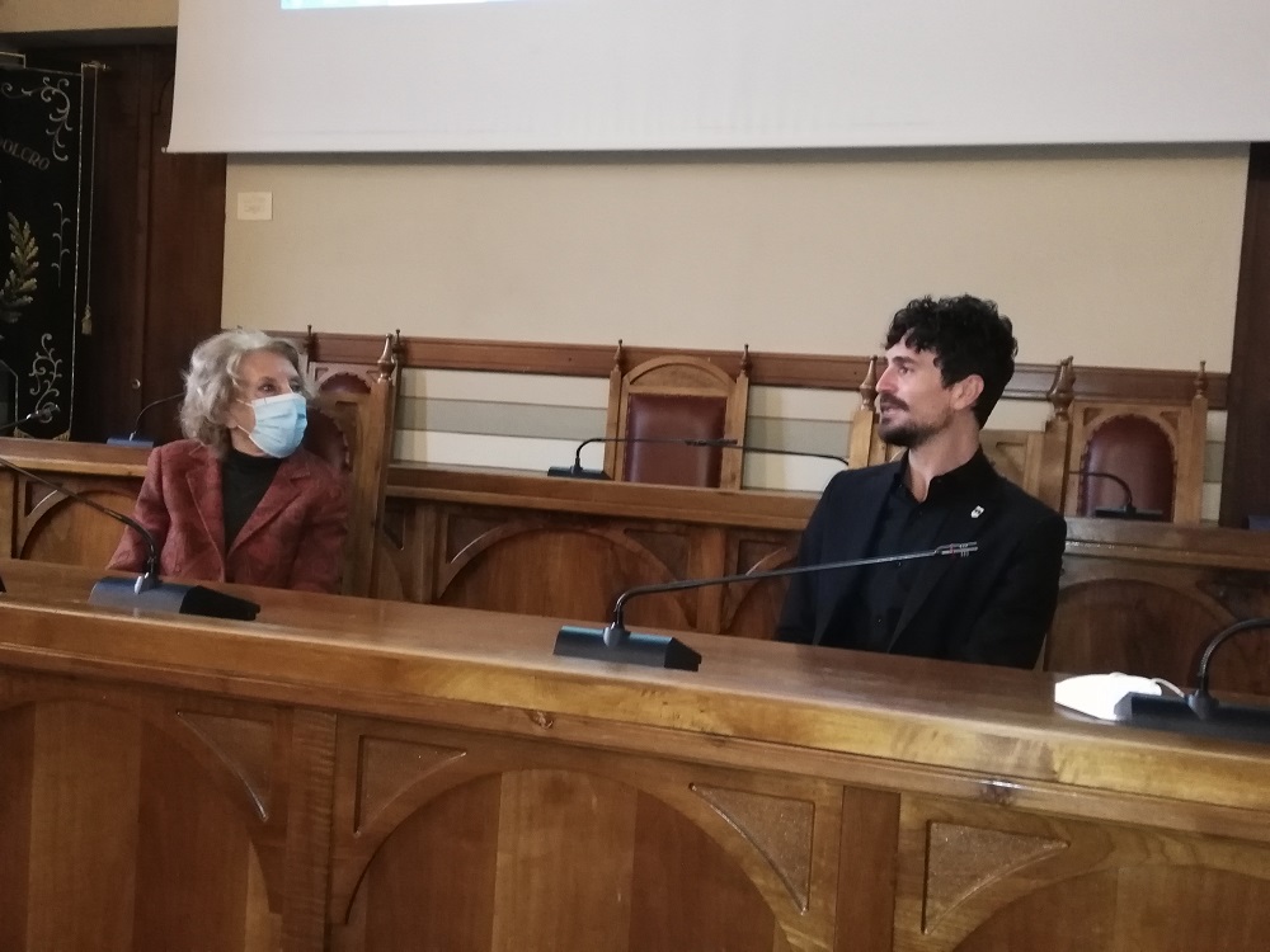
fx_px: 1247
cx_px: 635
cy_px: 476
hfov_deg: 54.0
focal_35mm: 34
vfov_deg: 41.8
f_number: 2.2
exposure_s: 1/16.7
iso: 1000
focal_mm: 3.81
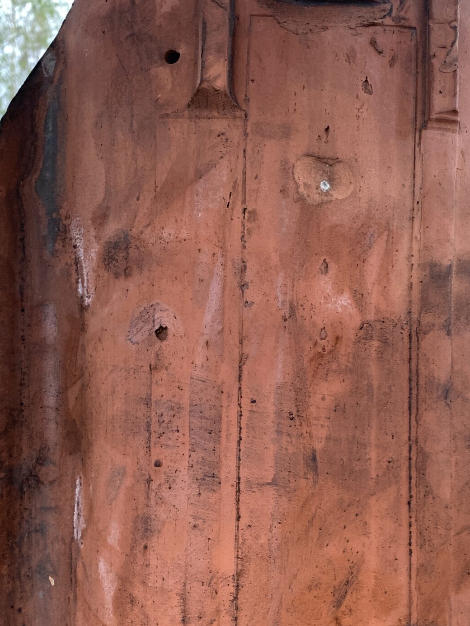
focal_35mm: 48
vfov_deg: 39.0
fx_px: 869
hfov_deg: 30.1
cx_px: 295
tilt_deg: -14.4
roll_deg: +0.5
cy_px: 433
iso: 100
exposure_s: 1/101
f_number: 1.8
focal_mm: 4.25
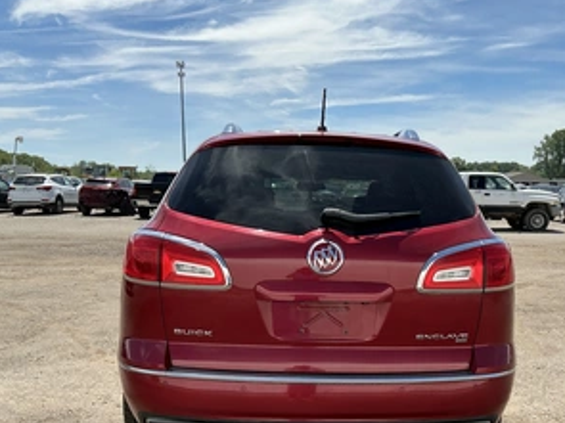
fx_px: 620
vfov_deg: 37.3
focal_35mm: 38
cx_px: 333
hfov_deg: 48.8
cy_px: 278
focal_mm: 3
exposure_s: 1/1912
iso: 25
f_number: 1.8
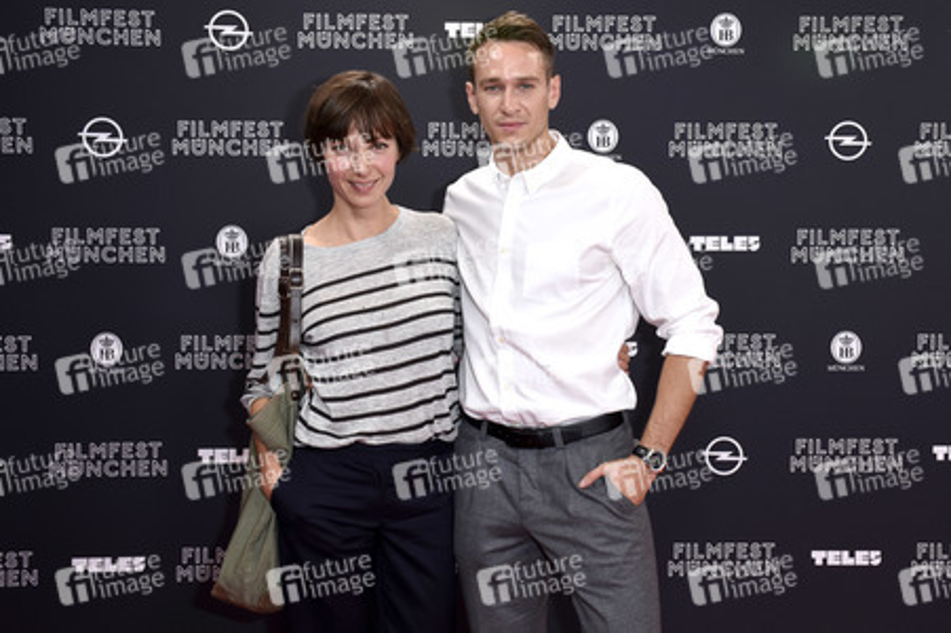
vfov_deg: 33.0
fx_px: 1069
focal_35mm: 40
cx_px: 476
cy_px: 316
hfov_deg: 48.0
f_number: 6.3
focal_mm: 27
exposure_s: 1/100
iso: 400
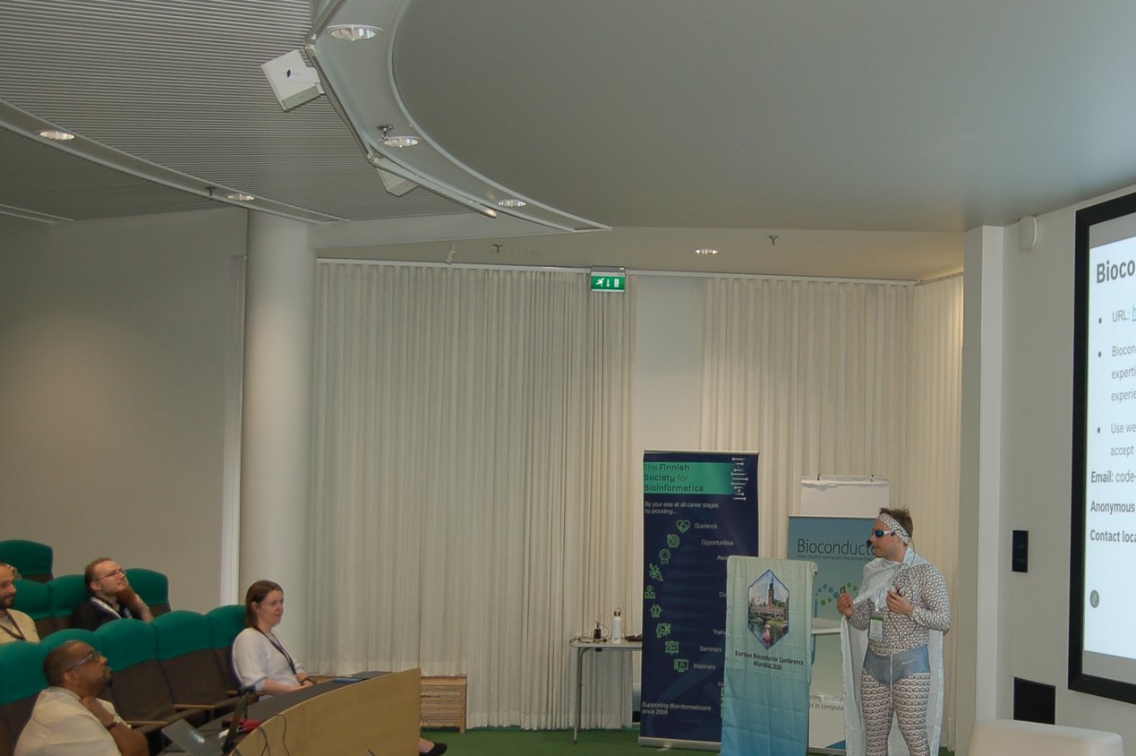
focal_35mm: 52
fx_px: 1640
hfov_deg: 37.5
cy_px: 475
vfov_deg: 25.9
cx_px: 818
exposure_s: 1/60
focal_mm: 22
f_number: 2.8
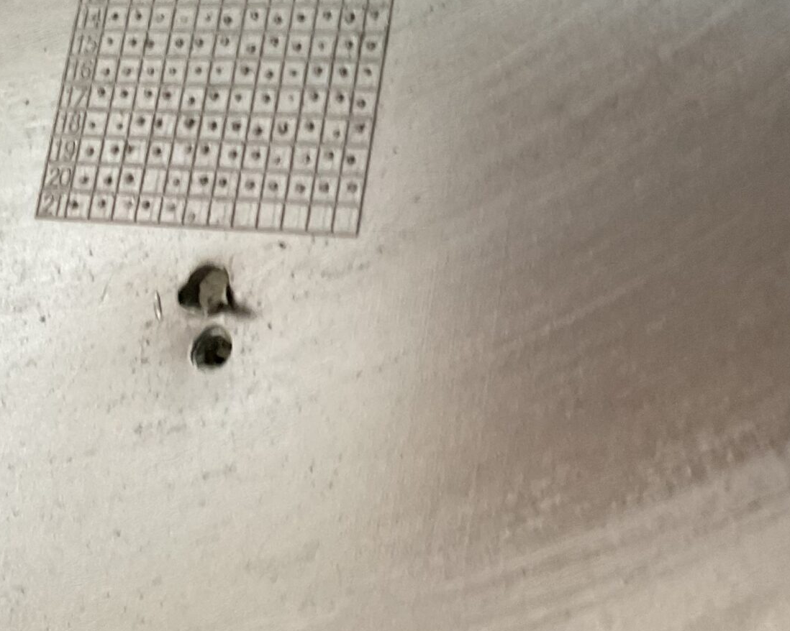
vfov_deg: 22.6
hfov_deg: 28.3
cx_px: 592
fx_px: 1543
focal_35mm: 66
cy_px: 65
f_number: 1.8
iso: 125
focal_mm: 3
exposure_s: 1/50
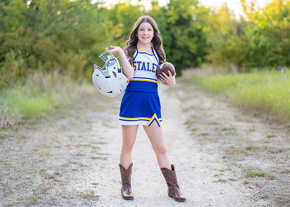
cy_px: 98
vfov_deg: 24.6
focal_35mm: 58
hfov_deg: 33.9
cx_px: 152
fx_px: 475
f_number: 1.2
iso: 100
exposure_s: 1/800
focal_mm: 50
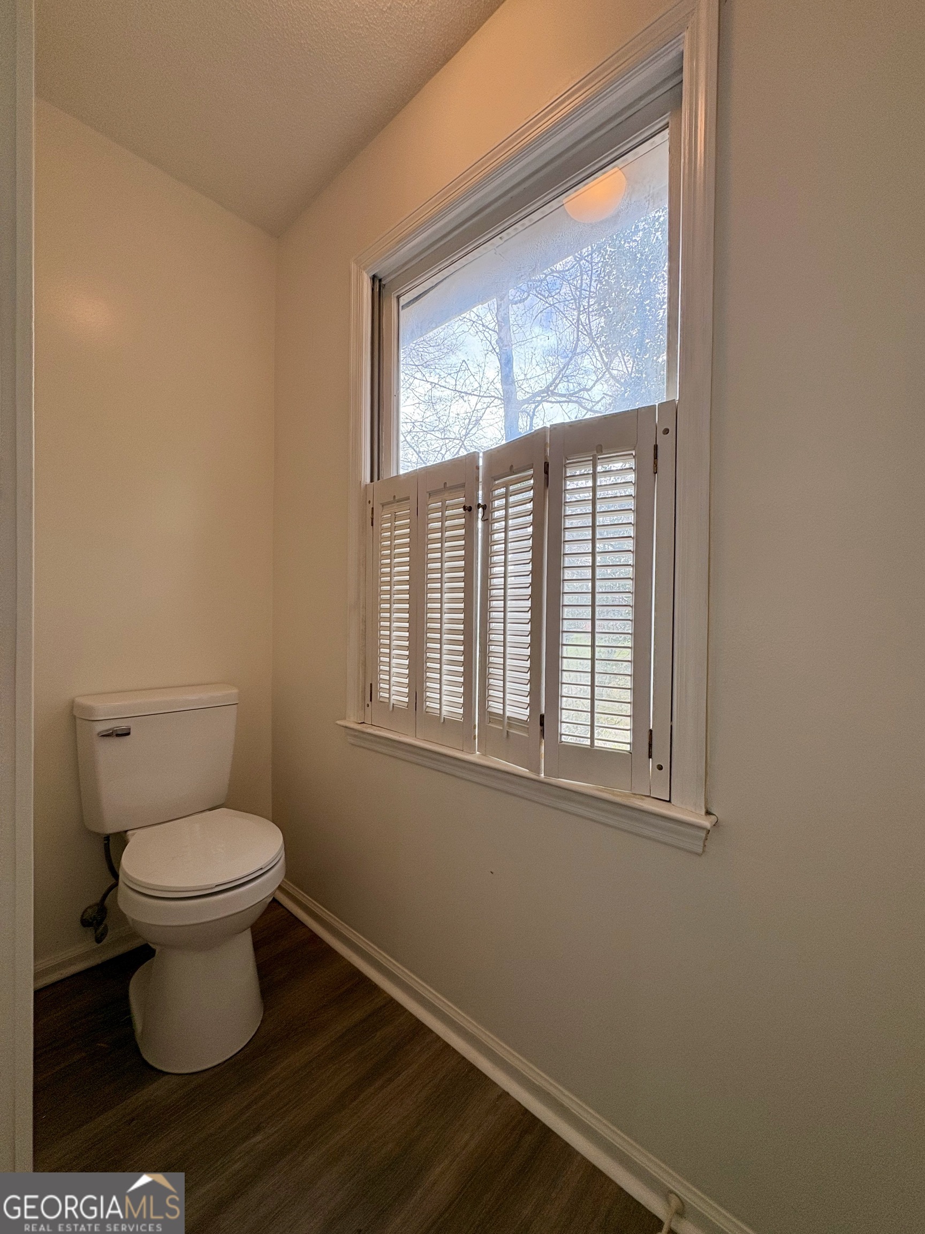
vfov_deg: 102.1
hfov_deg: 85.7
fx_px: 499
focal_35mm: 14
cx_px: 462
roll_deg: -0.7
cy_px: 617
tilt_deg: -0.1
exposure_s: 1/158
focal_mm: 2.22
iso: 64
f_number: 2.2
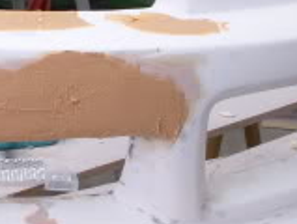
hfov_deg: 16.9
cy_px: 81
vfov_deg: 12.8
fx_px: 998
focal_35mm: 116
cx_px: 146
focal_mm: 6.3
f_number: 3.3
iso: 200
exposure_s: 1/25
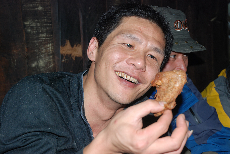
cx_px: 115
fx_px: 384
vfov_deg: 22.7
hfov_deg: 33.4
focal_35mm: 60
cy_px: 77
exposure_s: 1/60
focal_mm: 40
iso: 500
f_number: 5.6
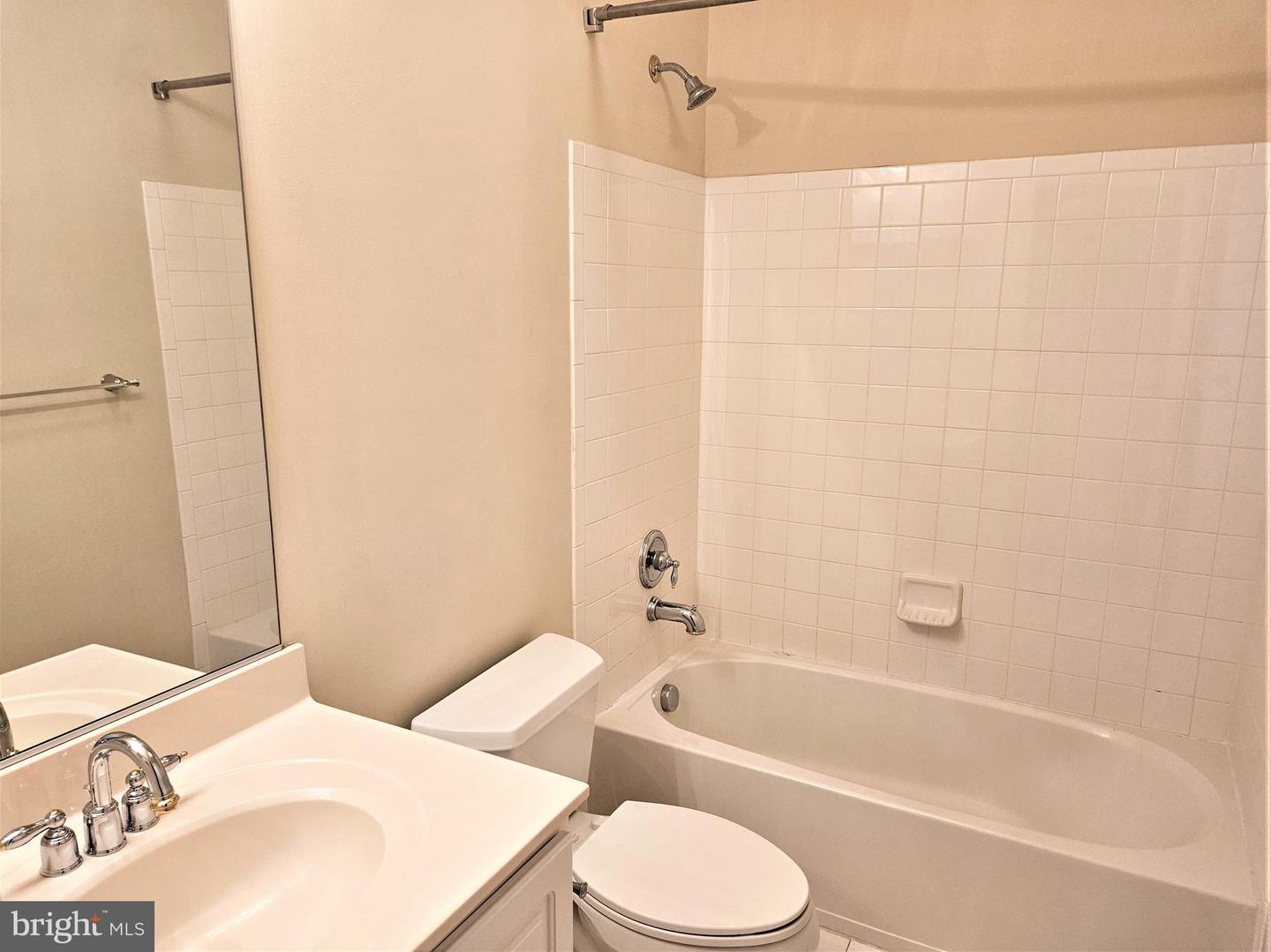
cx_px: 636
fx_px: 844
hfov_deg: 73.9
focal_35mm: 23
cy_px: 476
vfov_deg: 58.9
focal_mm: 5.4
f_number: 1.8
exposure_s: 1/120
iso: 200
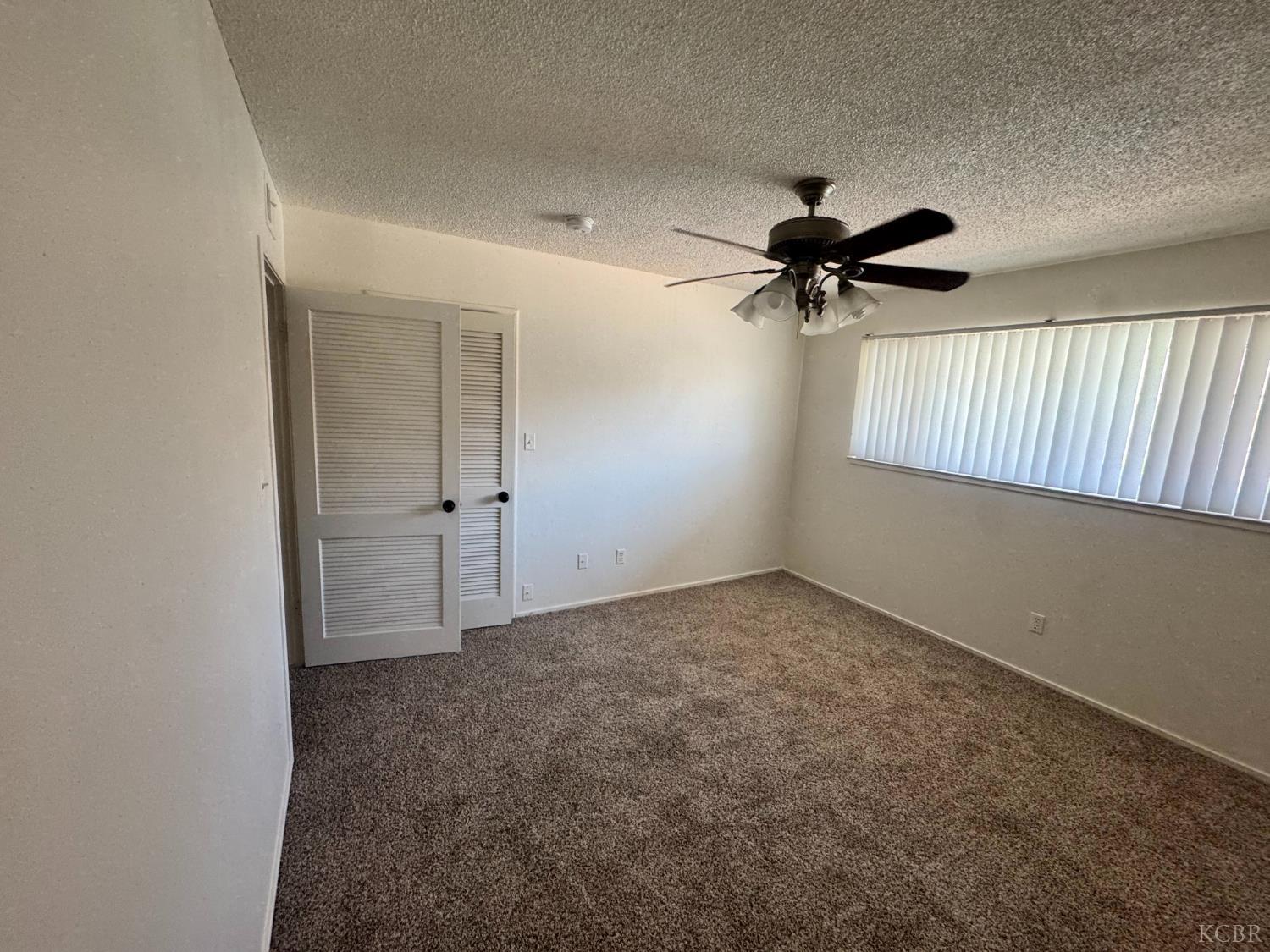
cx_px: 635
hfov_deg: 102.1
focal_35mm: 14
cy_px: 476
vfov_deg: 85.7
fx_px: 514
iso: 160
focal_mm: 2.22
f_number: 2.2
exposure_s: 1/60
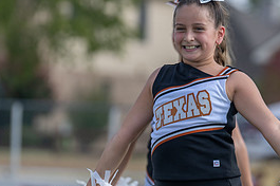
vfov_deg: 2.8
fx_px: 3760
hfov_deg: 4.3
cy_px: 93
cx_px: 190
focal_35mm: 484
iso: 125
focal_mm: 197
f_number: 3.5
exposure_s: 1/1000
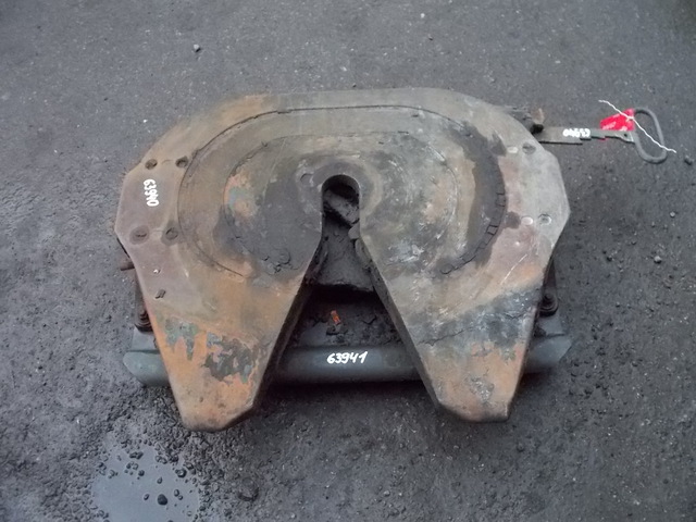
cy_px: 261
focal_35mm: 29
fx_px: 583
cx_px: 348
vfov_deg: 48.2
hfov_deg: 61.7
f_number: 3.3
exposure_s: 1/50
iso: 800
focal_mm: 4.1
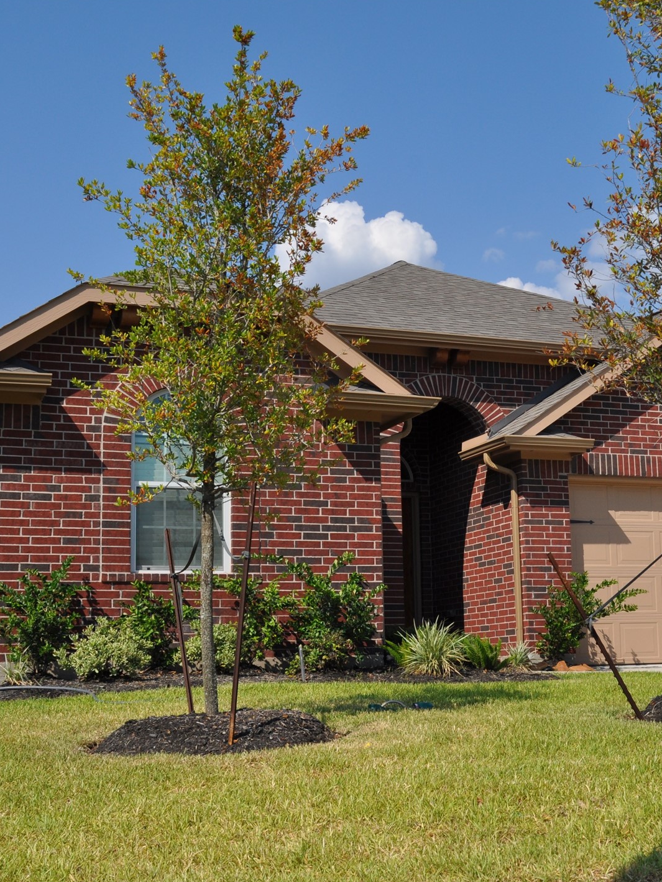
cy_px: 443
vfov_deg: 36.2
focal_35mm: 53
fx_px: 1351
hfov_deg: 27.4
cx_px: 447
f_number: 11
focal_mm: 24
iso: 200
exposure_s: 1/500
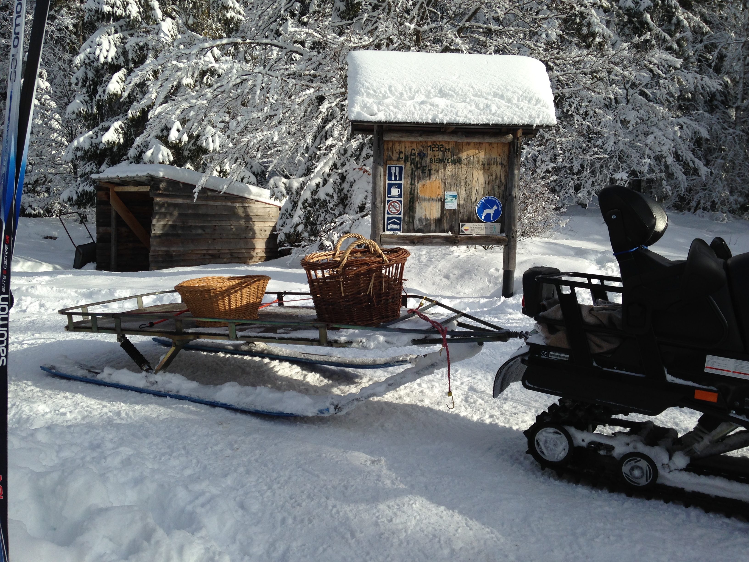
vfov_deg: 42.9
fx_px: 714
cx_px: 374
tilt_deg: -5.1
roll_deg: -0.2
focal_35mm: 33
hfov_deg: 55.4
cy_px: 281
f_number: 2.4
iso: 50
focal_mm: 4.12
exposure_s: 1/1869
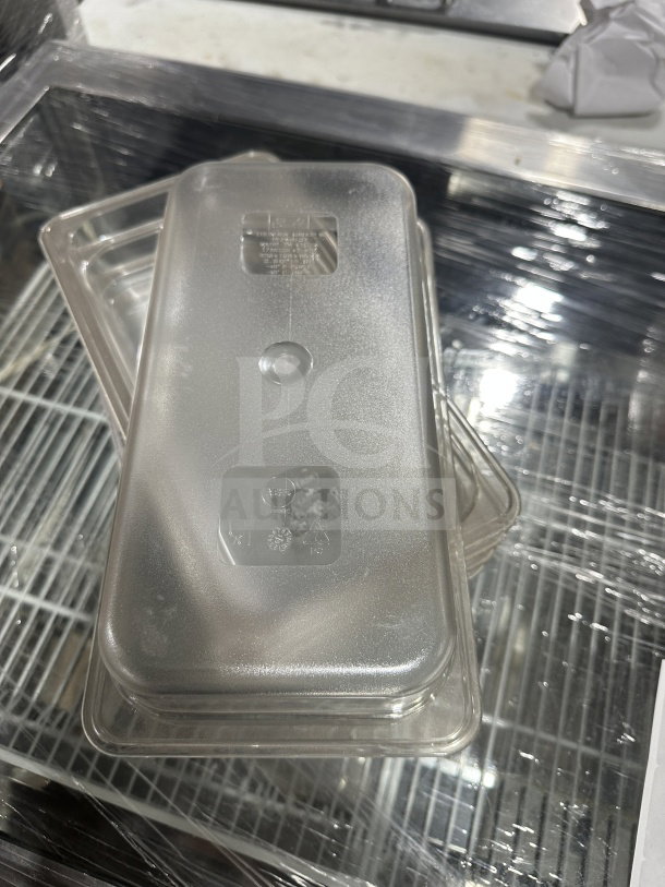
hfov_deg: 56.8
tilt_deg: -58.6
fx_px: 615
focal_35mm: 24
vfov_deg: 71.6
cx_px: 332
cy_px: 444
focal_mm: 6.86
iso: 125
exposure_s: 1/121
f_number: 1.78
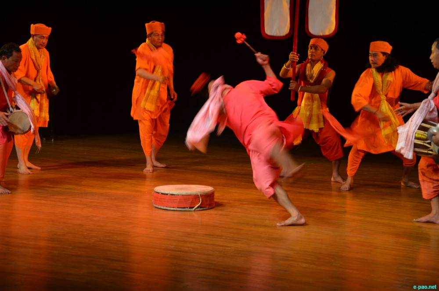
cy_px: 146
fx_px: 1278
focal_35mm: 105
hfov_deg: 19.5
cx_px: 220
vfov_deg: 13.0
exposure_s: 1/60
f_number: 5.3
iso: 560
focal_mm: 70
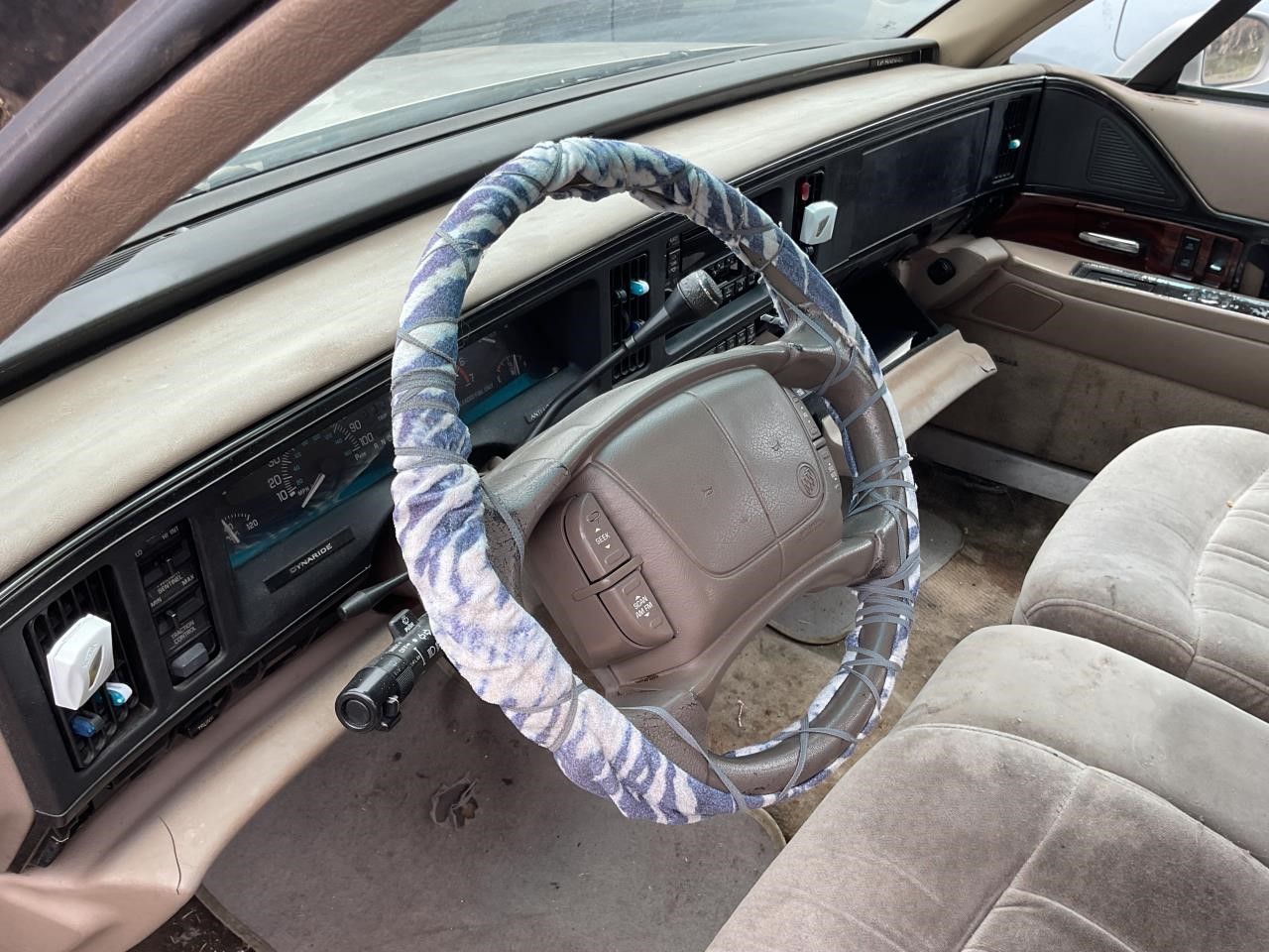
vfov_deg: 48.2
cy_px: 476
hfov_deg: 61.7
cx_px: 634
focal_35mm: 29
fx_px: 1063
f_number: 1.8
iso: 16
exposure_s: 1/225
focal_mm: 3
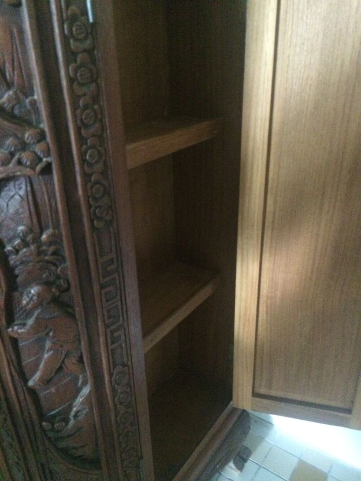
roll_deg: +4.2
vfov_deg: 61.7
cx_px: 180
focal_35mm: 29
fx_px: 403
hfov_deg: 48.2
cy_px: 240
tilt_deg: -28.7
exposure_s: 1/17
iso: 800
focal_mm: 4.15
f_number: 2.2
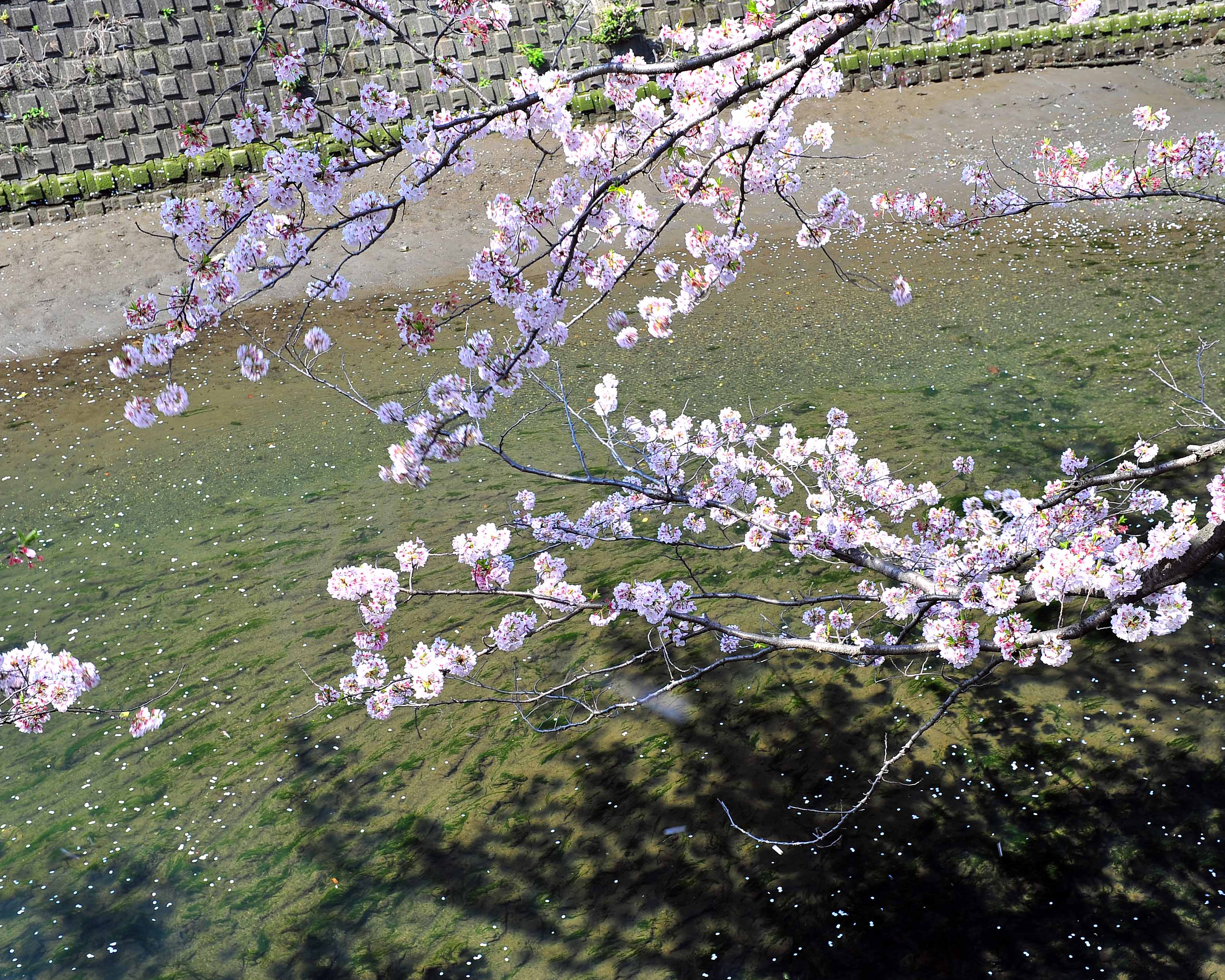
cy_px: 527
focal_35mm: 40
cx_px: 616
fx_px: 1450
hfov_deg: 45.8
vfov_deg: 37.3
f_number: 7.1
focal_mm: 32
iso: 100
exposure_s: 1/50
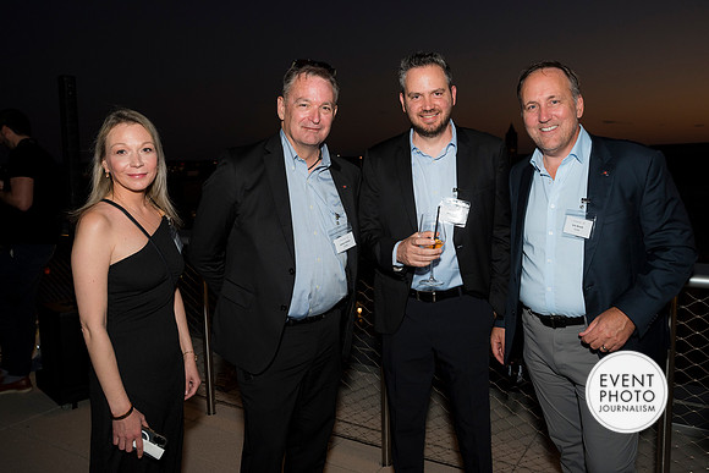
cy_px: 236
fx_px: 611
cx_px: 354
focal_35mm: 31
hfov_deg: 60.3
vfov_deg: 42.3
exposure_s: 1/125
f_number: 5.6
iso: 800
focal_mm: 31
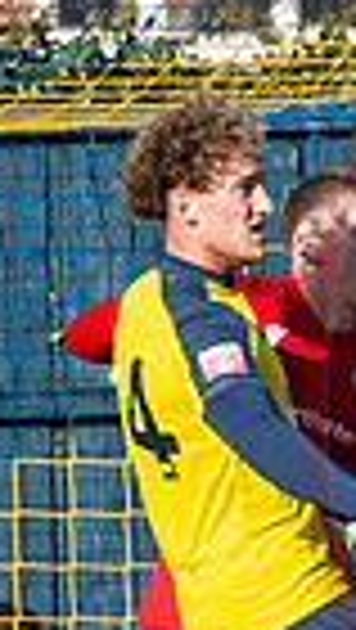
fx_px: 50107
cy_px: 308
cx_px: 1405
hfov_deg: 0.4
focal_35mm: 2993
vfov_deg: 0.7
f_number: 4
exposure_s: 1/6400
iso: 400
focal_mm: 200
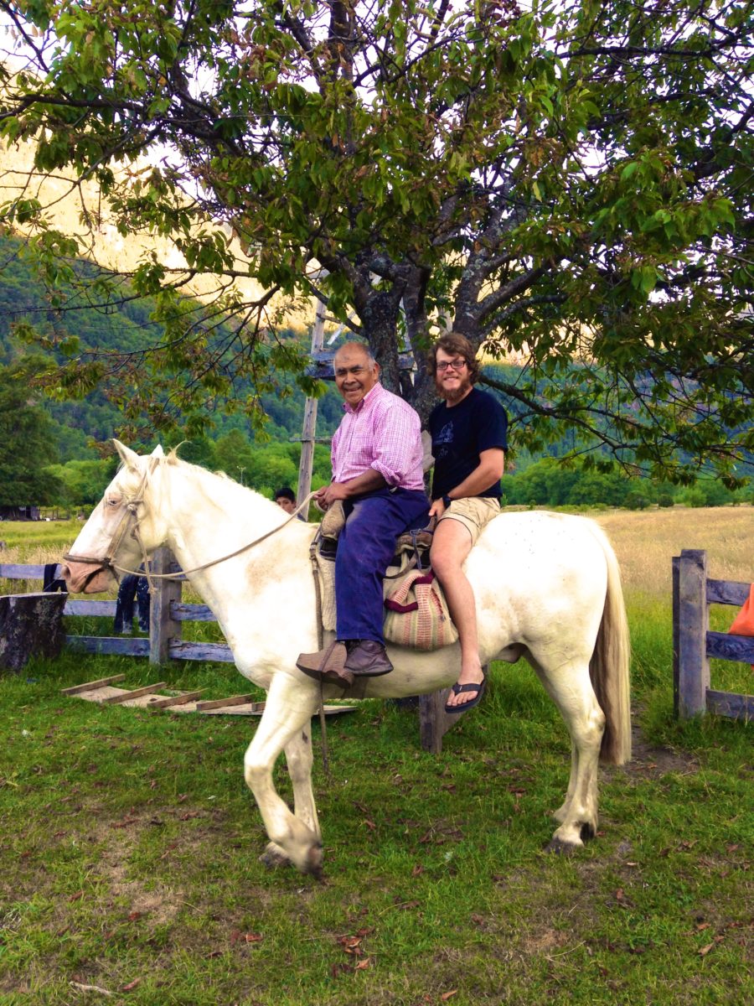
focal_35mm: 33
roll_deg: +0.0
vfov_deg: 55.4
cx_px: 377
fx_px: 958
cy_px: 503
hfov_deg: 42.9
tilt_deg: +2.3
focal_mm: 4.12
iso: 64
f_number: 2.4
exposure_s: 1/120
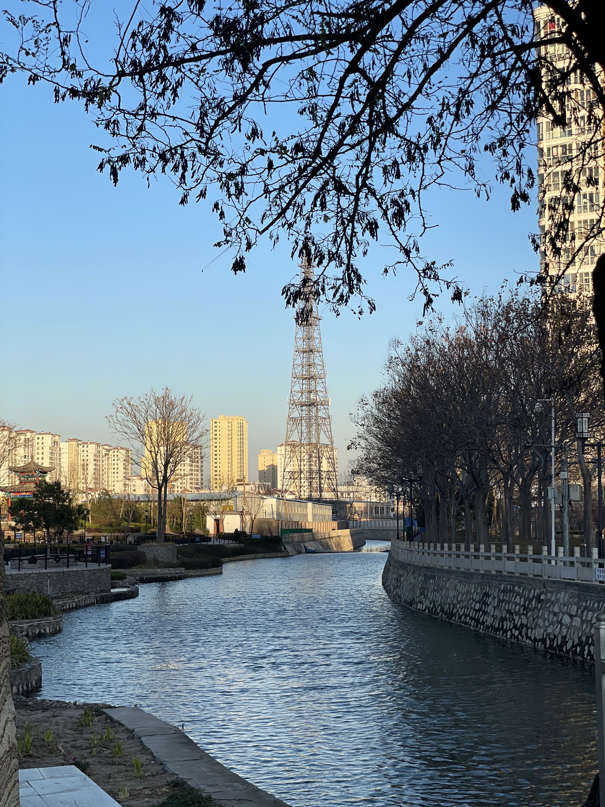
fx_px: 1212
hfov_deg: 28.0
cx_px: 302
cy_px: 404
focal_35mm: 52
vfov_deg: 36.8
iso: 25
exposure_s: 1/888
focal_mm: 6
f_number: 2
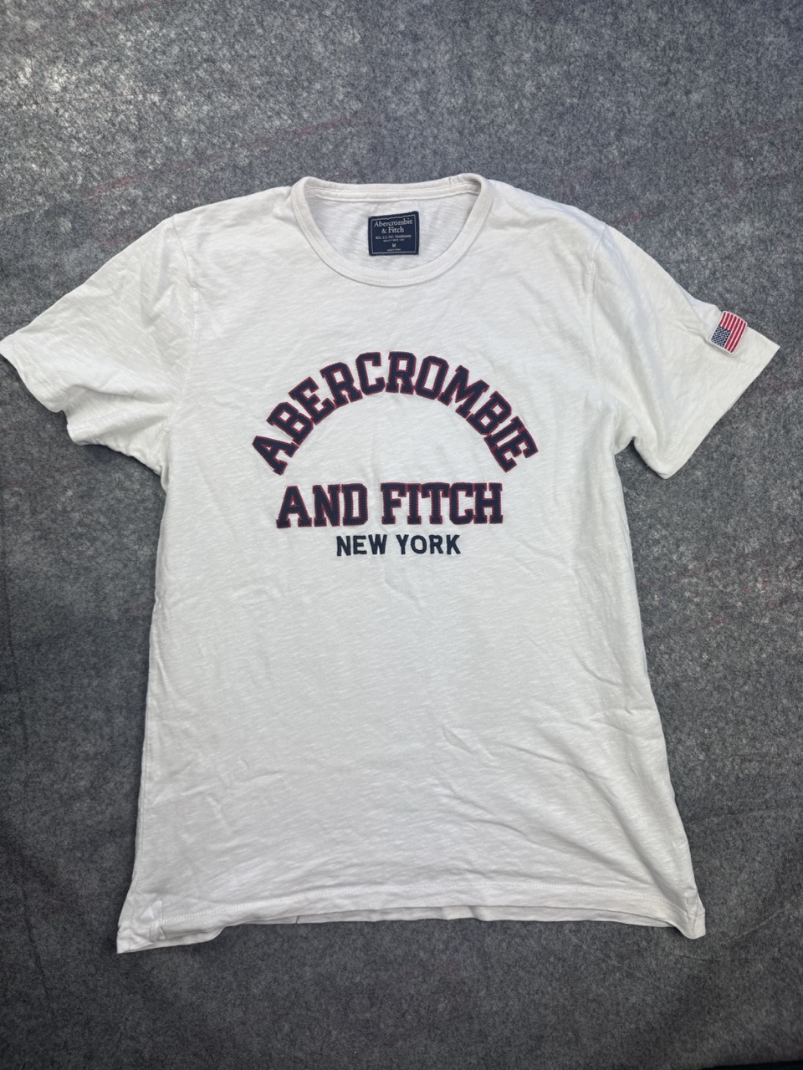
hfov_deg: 56.8
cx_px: 402
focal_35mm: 24
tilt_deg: -65.9
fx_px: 742
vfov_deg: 71.6
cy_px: 535
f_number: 1.78
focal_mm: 6.76
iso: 64
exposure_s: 1/231
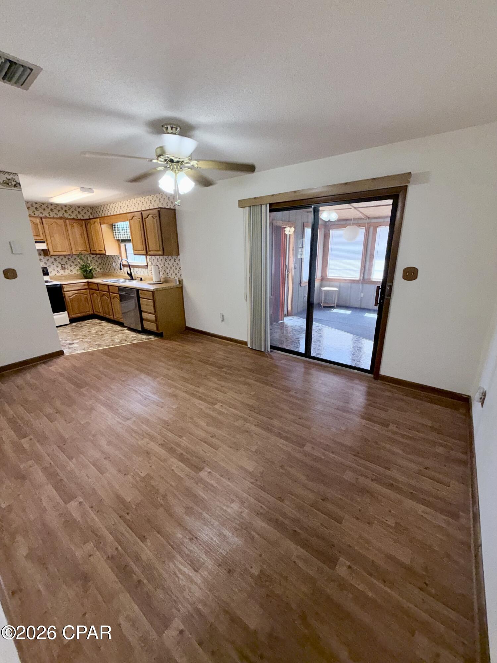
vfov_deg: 102.1
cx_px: 248
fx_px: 268
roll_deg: +0.4
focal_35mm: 14
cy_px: 332
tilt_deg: -18.0
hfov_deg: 85.7
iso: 80
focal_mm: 2.22
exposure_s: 1/120
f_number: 2.2
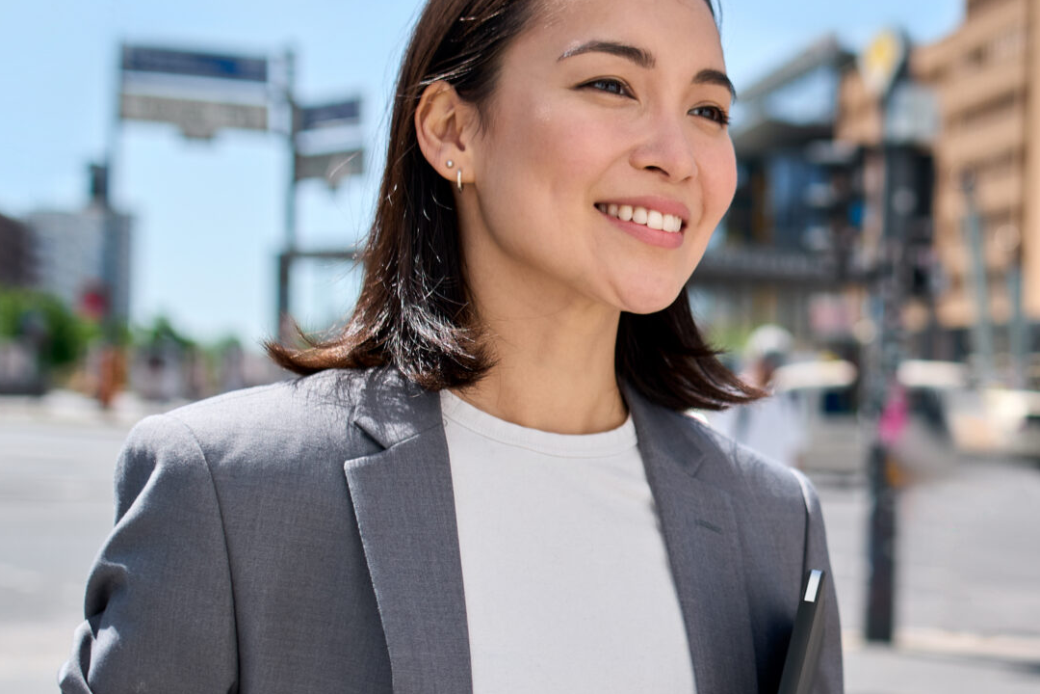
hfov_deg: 23.5
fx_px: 2398
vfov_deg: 16.3
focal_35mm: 83
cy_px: 549
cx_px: 1022
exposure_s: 1/1250
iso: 100
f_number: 2.2
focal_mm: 35
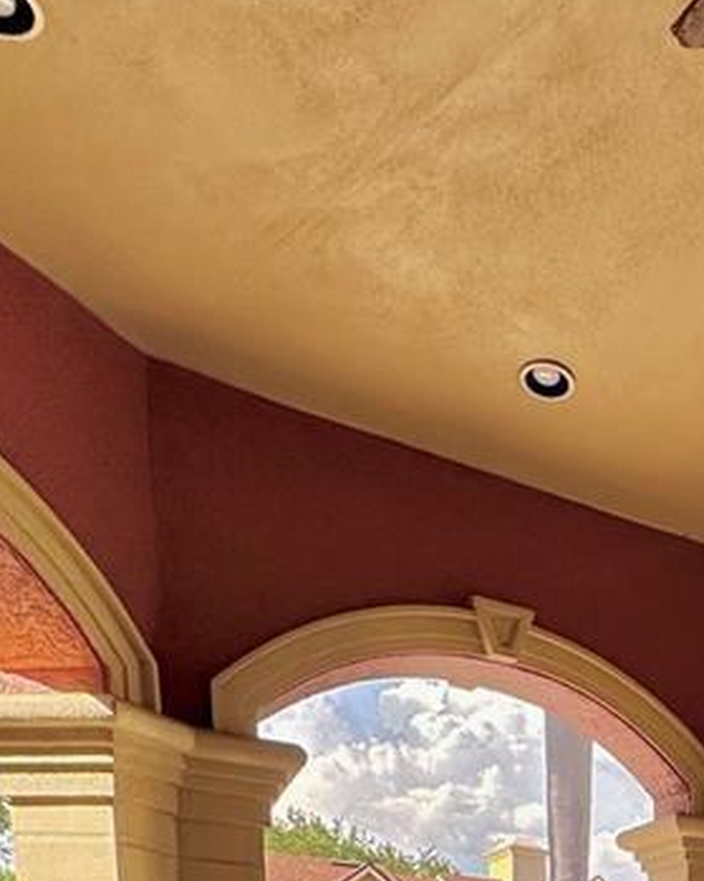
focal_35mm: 47
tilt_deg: -7.2
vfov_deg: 29.0
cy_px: 1239
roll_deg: -1.2
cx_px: 926
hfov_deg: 26.8
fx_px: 1225
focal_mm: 2.22
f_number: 2.2
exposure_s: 1/334
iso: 40
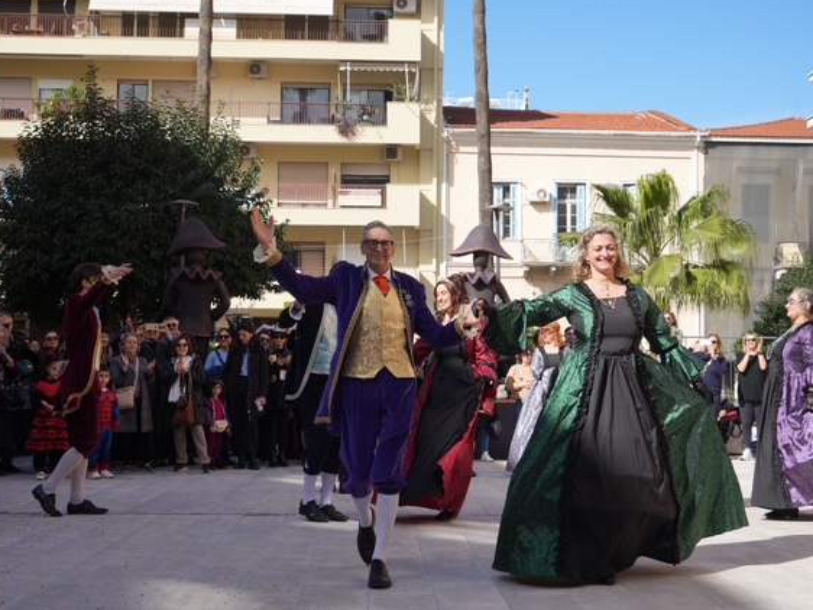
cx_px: 398
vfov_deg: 31.5
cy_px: 302
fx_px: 1081
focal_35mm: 46
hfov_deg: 41.2
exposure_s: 1/250
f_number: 8
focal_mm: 42
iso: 125
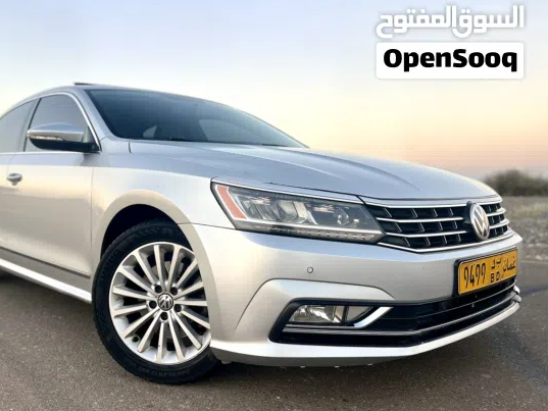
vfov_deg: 45.4
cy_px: 225
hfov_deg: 57.9
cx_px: 222
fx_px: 491
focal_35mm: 31
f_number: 1.5
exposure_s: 1/266
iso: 40
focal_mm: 5.7
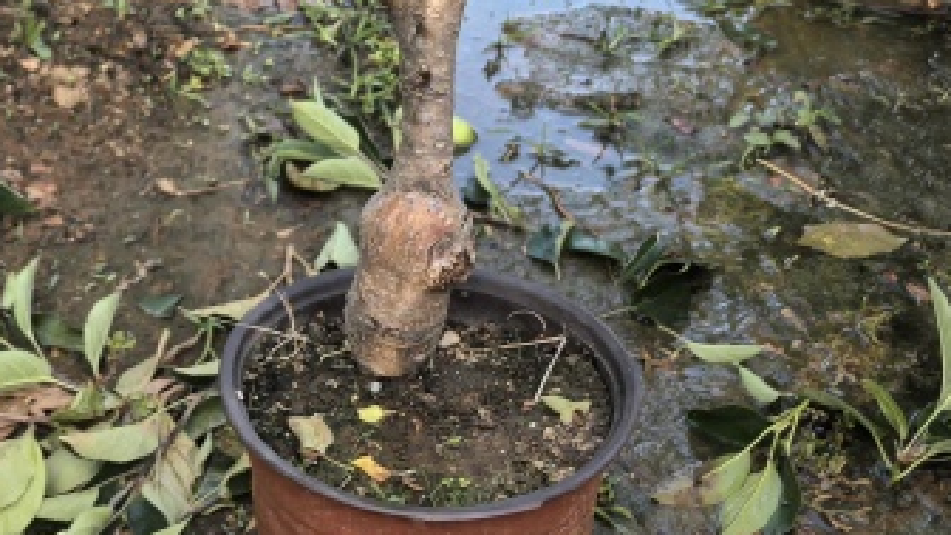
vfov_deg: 15.7
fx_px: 1765
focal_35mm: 70
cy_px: -297
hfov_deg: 30.1
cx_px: 368
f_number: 2
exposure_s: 1/539
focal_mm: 5.75
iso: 50
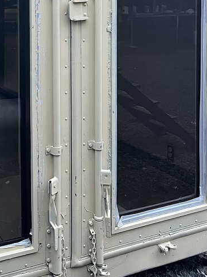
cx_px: 26
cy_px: 11
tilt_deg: -2.7
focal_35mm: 64
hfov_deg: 22.4
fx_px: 510
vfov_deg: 28.7
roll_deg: +1.3
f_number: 1.6
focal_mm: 5.1
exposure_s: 1/60
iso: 320
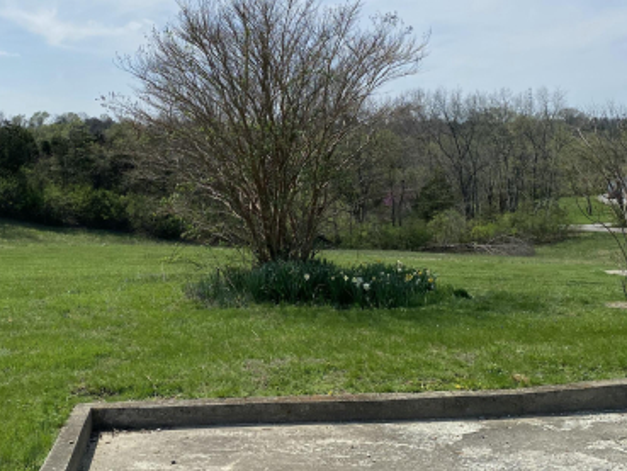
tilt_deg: +1.4
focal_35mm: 47
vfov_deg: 30.3
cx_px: 235
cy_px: 111
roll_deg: +1.3
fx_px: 852
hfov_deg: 40.1
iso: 32
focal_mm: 4.25
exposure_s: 1/5495
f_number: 1.8
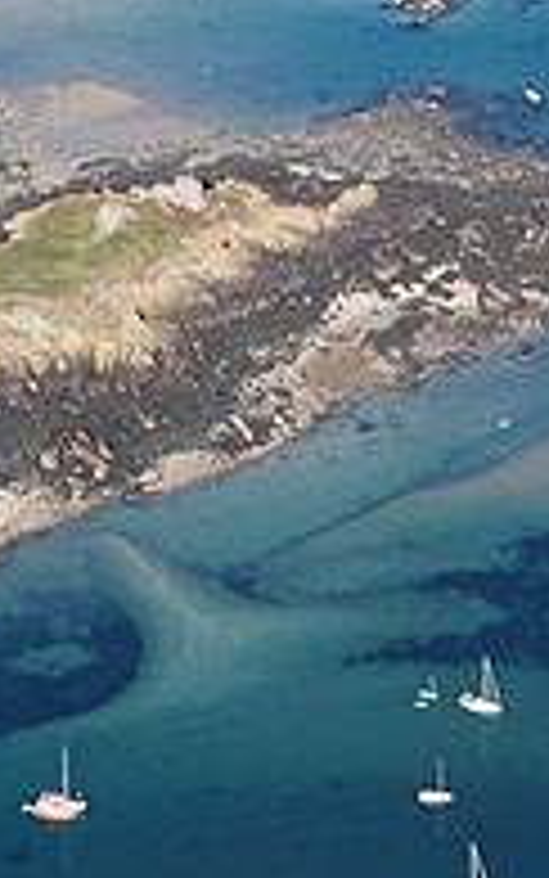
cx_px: 166
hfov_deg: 6.0
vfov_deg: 9.6
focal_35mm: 219
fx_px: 5239
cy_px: 308
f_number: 5.6
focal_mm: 62
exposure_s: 1/500
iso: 200
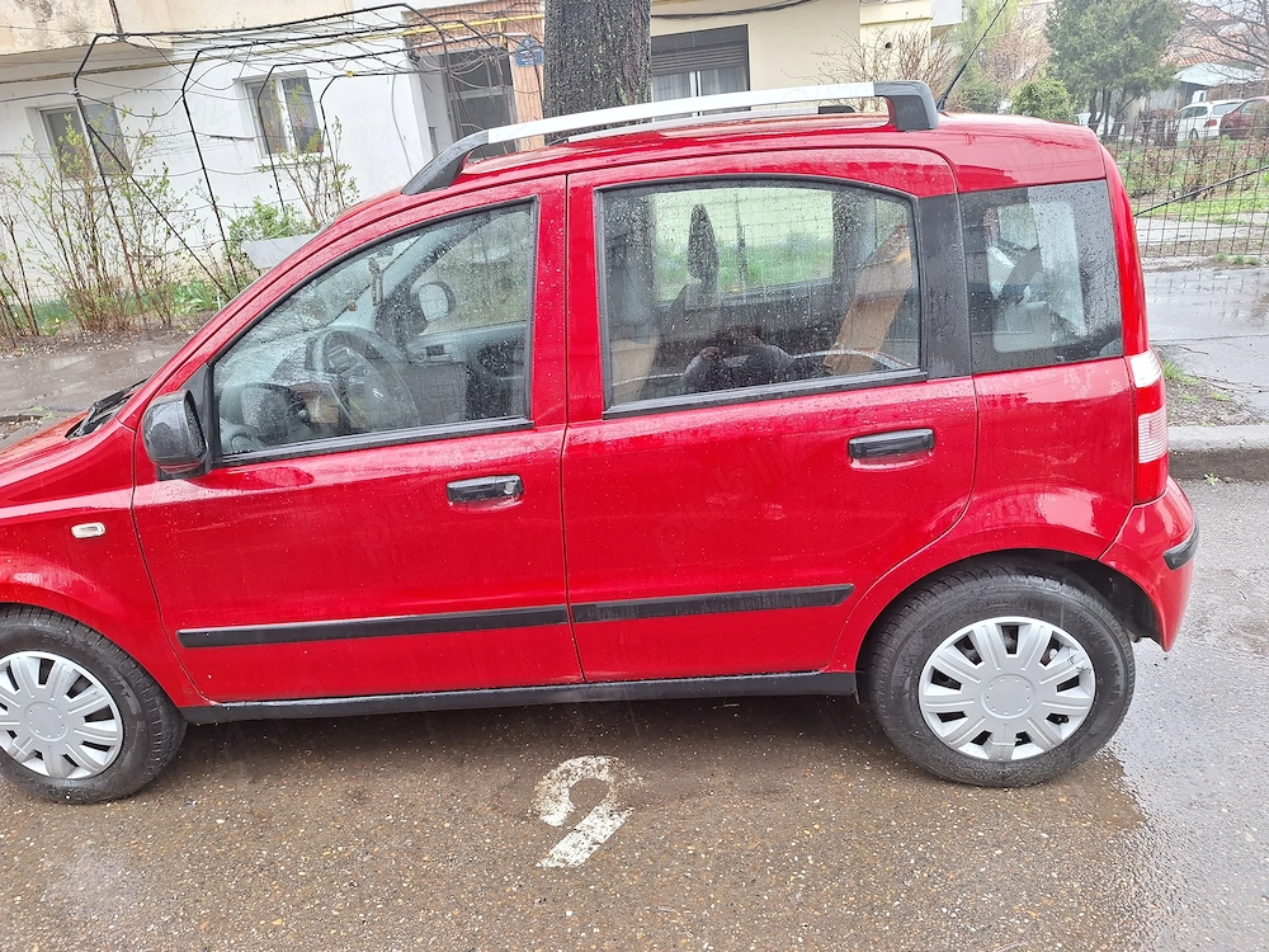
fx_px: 843
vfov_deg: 58.9
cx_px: 634
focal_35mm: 23
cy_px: 476
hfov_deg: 73.9
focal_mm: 5.54
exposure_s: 1/50
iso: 40
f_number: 1.8
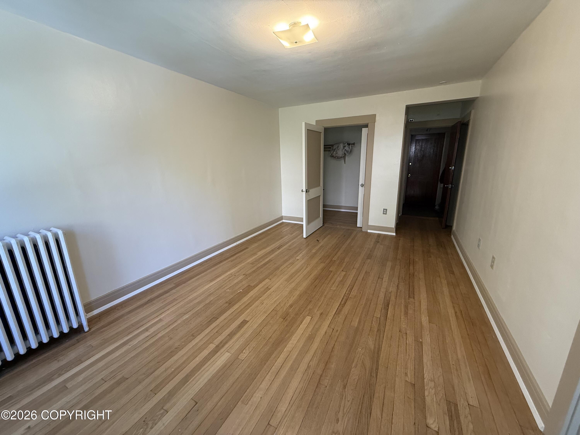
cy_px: 218
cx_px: 290
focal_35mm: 14
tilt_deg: -14.1
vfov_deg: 85.7
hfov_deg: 102.1
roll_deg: +0.4
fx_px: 235
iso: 250
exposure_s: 1/120
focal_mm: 2.22
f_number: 2.2
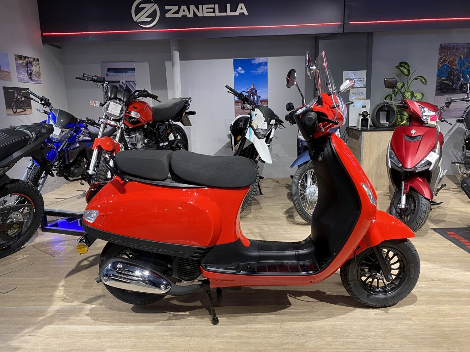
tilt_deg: -11.5
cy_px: 176
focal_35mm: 26
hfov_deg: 67.3
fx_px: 353
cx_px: 235
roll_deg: +1.6
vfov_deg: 53.1
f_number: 1.8
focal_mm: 4.25
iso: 125
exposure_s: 1/50
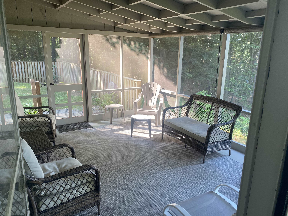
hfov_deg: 67.3
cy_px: 108
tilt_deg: -14.8
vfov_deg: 53.1
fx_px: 216
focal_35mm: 26
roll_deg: -1.6
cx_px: 144
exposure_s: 1/121
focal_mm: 4.25
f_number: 1.8
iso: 125
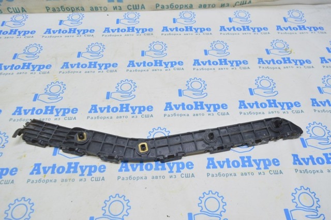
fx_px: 248
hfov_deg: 67.4
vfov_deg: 47.8
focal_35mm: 27
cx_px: 166
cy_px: 110
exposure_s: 1/20
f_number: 5.6
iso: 400
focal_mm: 18
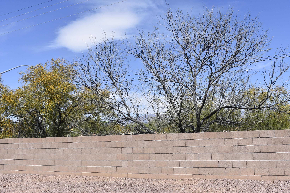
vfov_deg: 36.9
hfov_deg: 53.1
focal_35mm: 36
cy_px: 96
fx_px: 290
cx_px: 145
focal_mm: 24
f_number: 10
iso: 100
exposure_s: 1/250
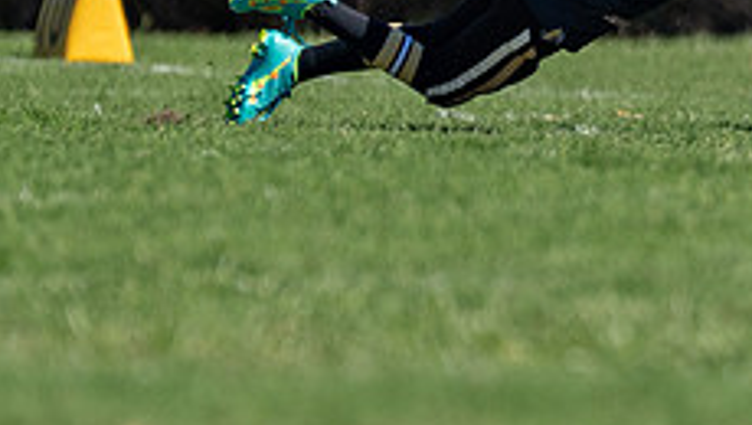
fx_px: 23317
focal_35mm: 1168
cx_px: 850
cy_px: -95
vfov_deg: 1.0
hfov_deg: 1.8
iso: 100
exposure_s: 1/2000
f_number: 2.8
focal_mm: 200
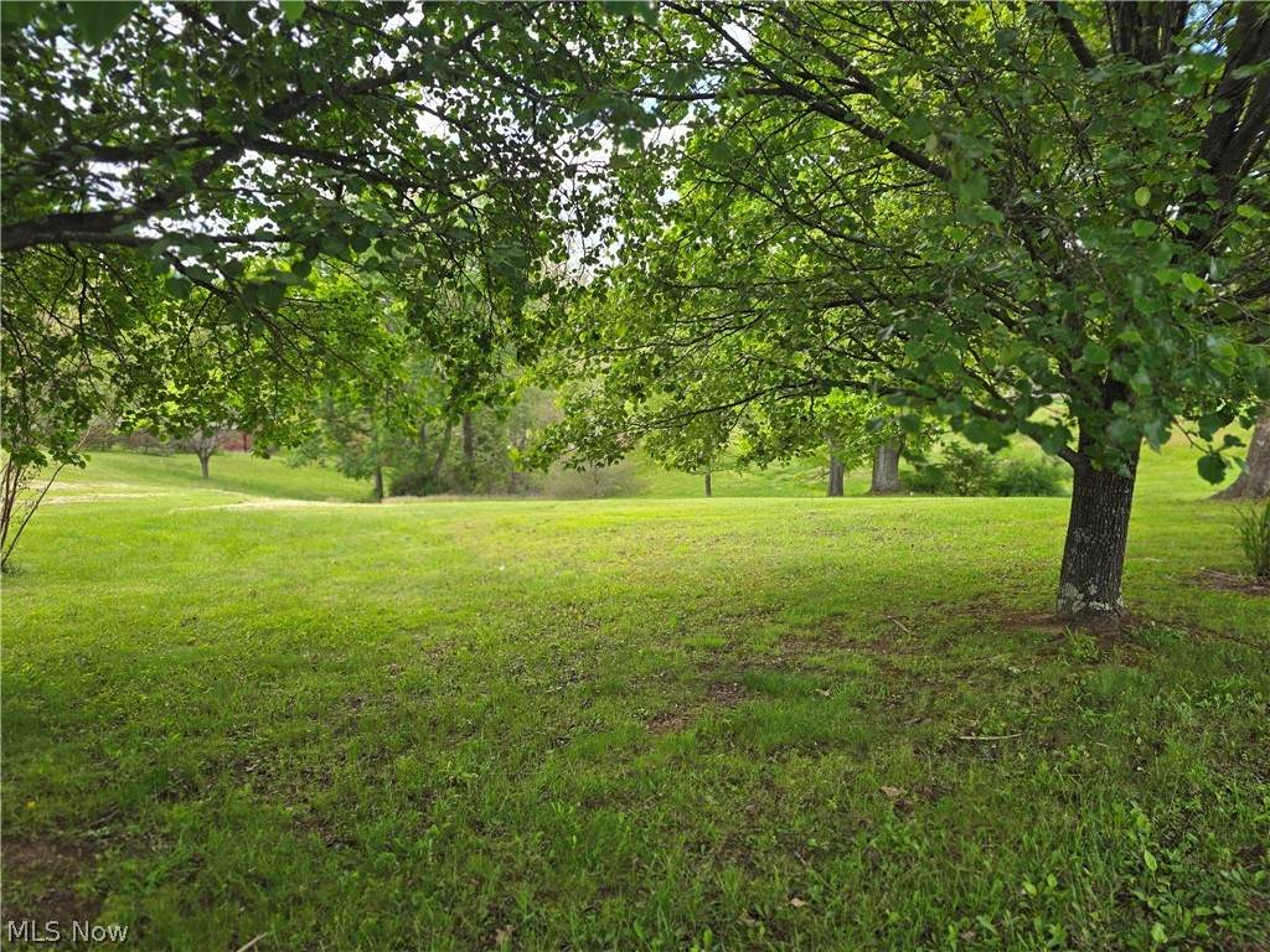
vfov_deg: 58.9
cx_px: 635
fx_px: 844
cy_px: 476
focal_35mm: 23
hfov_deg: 73.9
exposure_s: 1/120
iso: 16
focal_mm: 6.3
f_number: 1.7
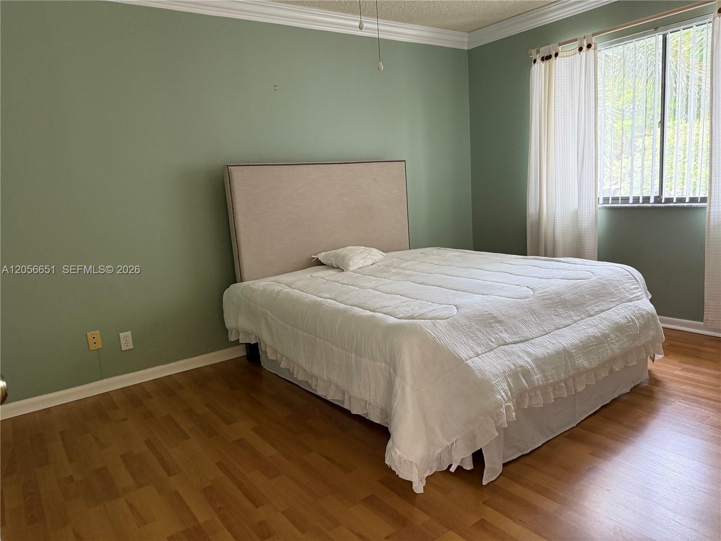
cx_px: 360
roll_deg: +3.5
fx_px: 500
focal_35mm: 24
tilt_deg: -9.5
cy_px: 270
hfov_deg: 71.6
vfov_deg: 56.8
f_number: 1.78
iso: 320
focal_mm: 6.76
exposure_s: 1/60
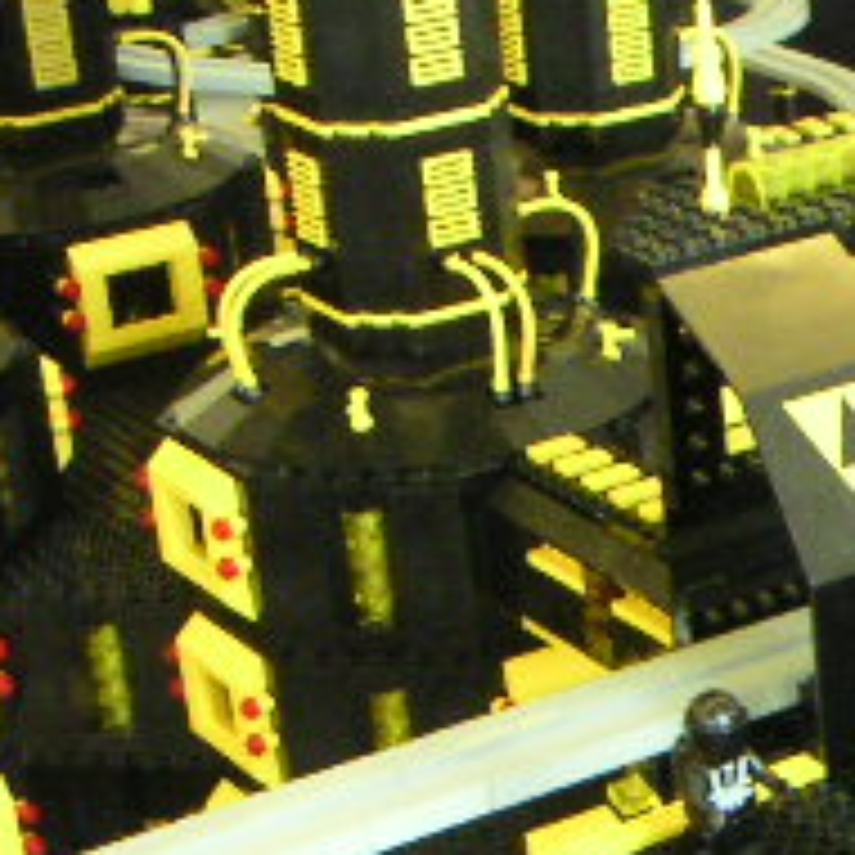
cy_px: 801
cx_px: 1323
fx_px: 3074
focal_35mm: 110
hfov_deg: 14.6
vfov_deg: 15.6
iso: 400
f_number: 2.8
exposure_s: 1/20
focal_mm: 4.8
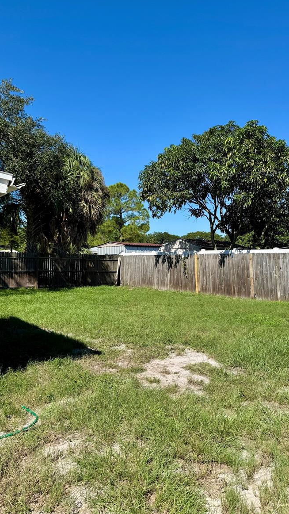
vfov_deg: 69.8
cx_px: 163
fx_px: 368
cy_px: 253
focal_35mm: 27
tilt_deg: +0.5
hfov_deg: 42.8
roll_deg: +0.0
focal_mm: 6.76
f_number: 1.78
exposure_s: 1/3802
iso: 80
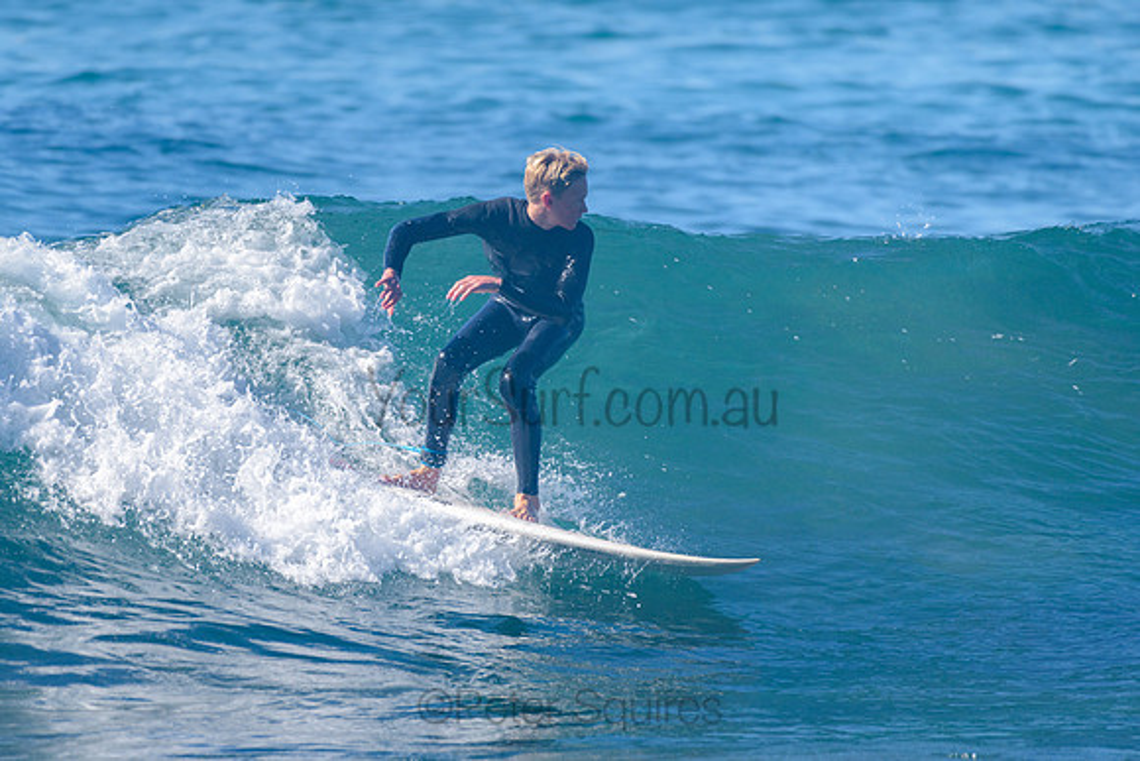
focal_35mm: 613
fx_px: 19409
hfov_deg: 3.4
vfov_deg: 2.2
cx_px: 441
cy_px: 324
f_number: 5.6
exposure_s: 1/2000
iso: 180
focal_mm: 500
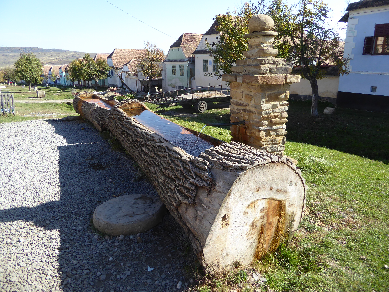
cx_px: 194
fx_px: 281
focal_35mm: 25
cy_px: 146
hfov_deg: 69.4
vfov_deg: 54.9
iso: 80
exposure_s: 1/400
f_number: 3.3
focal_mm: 4.3
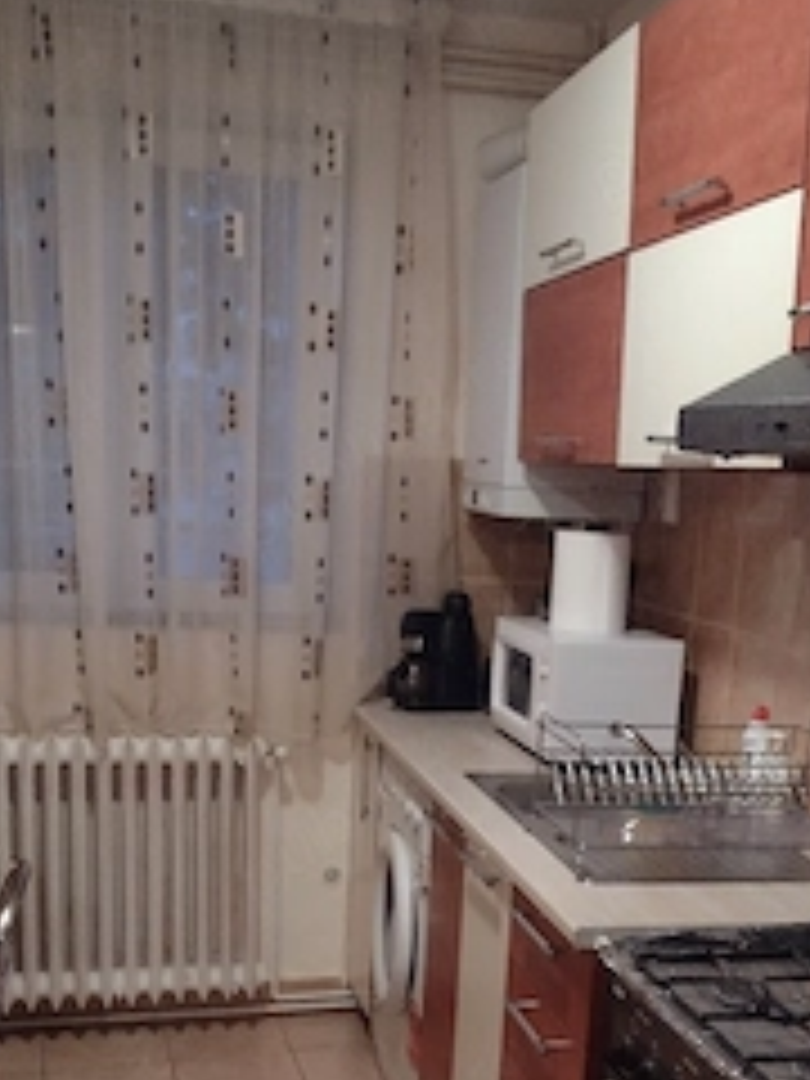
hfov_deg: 32.1
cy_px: 846
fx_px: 1404
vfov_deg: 40.5
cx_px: 472
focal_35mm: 45
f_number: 1.7
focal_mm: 4.71
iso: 866
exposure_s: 1/25
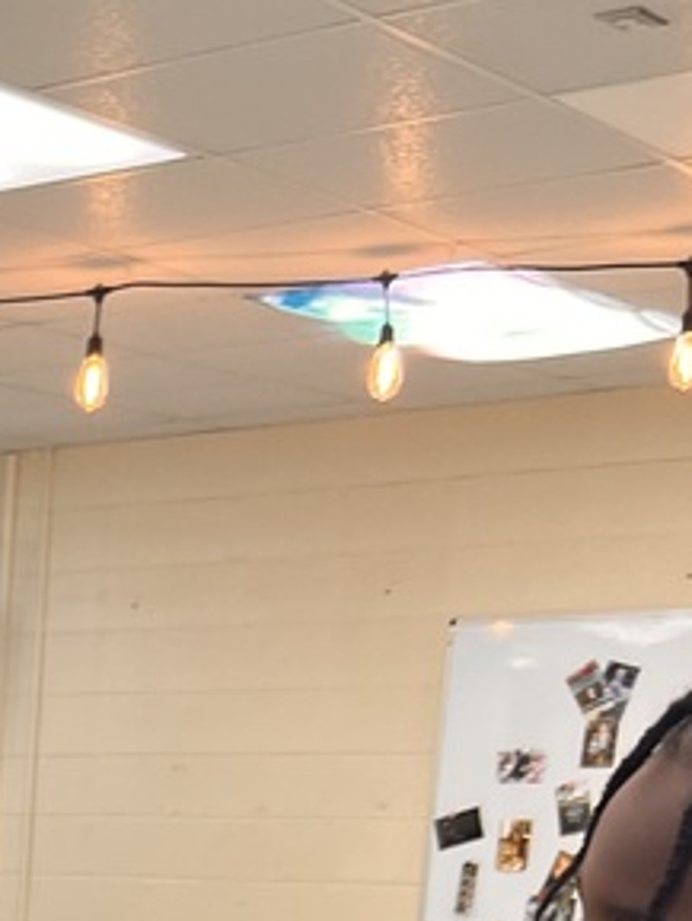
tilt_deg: -17.3
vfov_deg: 18.1
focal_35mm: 92
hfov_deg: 14.7
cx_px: -405
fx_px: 2450
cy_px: 1517
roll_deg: -1.7
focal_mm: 5.7
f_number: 1.5
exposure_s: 1/60
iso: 80
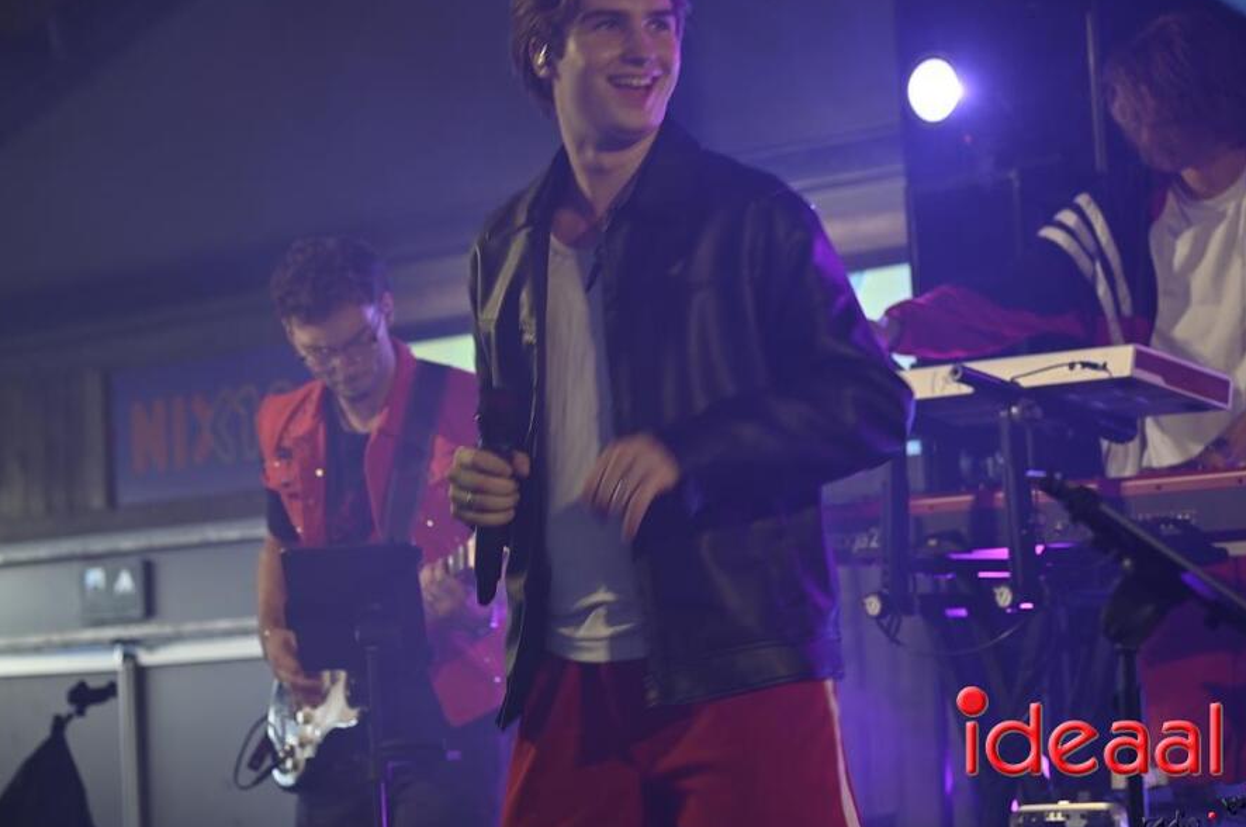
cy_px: 380
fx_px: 3871
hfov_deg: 18.3
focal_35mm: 112
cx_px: 596
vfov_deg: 12.2
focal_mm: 100
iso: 400
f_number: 4.5
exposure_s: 1/60
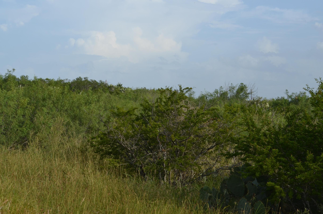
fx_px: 716
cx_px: 128
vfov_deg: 17.0
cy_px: 122
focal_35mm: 80
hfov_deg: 25.4
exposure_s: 1/250
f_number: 8
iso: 160
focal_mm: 42
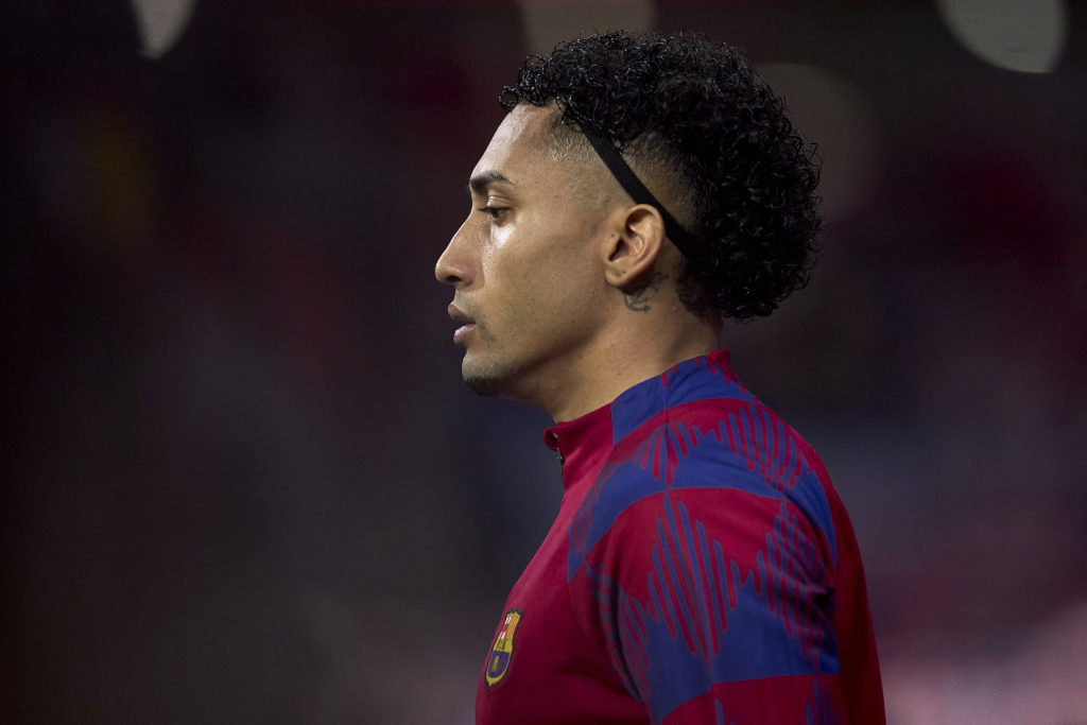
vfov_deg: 3.4
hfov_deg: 5.2
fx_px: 12079
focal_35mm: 400
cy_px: 362
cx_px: 544
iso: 4000
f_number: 2.8
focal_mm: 400
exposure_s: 1/2000
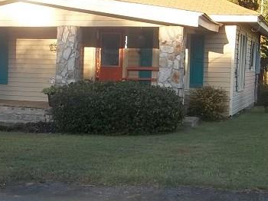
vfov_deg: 18.6
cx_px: 55
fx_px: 611
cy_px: 120
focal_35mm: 79
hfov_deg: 24.4
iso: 80
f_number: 3.5
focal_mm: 4.9
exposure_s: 1/125
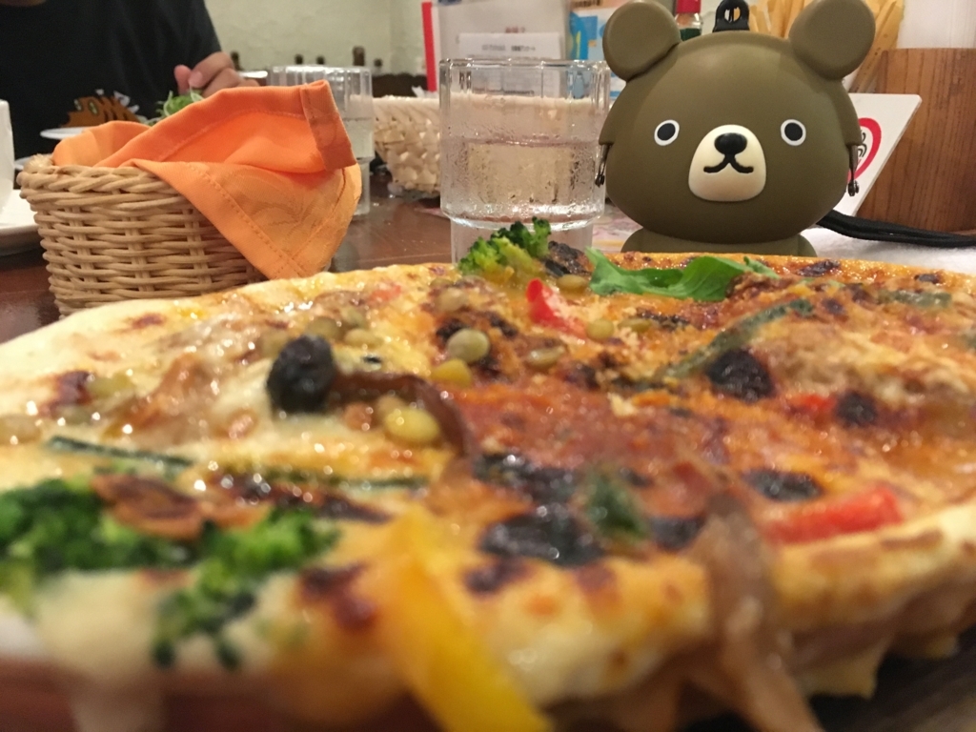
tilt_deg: -18.2
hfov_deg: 61.7
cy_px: 366
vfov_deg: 48.2
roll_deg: -1.9
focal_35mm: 29
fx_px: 818
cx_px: 488
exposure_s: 1/15
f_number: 2.2
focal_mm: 4.15
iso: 320
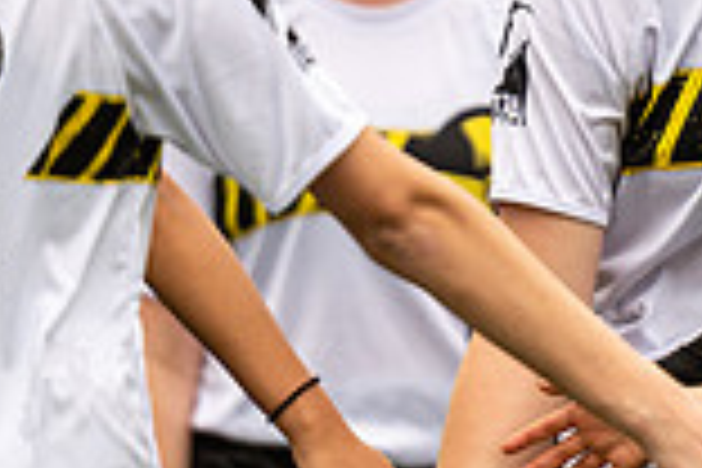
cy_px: -47
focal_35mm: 1117
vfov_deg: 1.2
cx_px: 639
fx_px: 21780
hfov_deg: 1.8
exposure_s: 1/1000
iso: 100
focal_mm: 200
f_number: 2.8
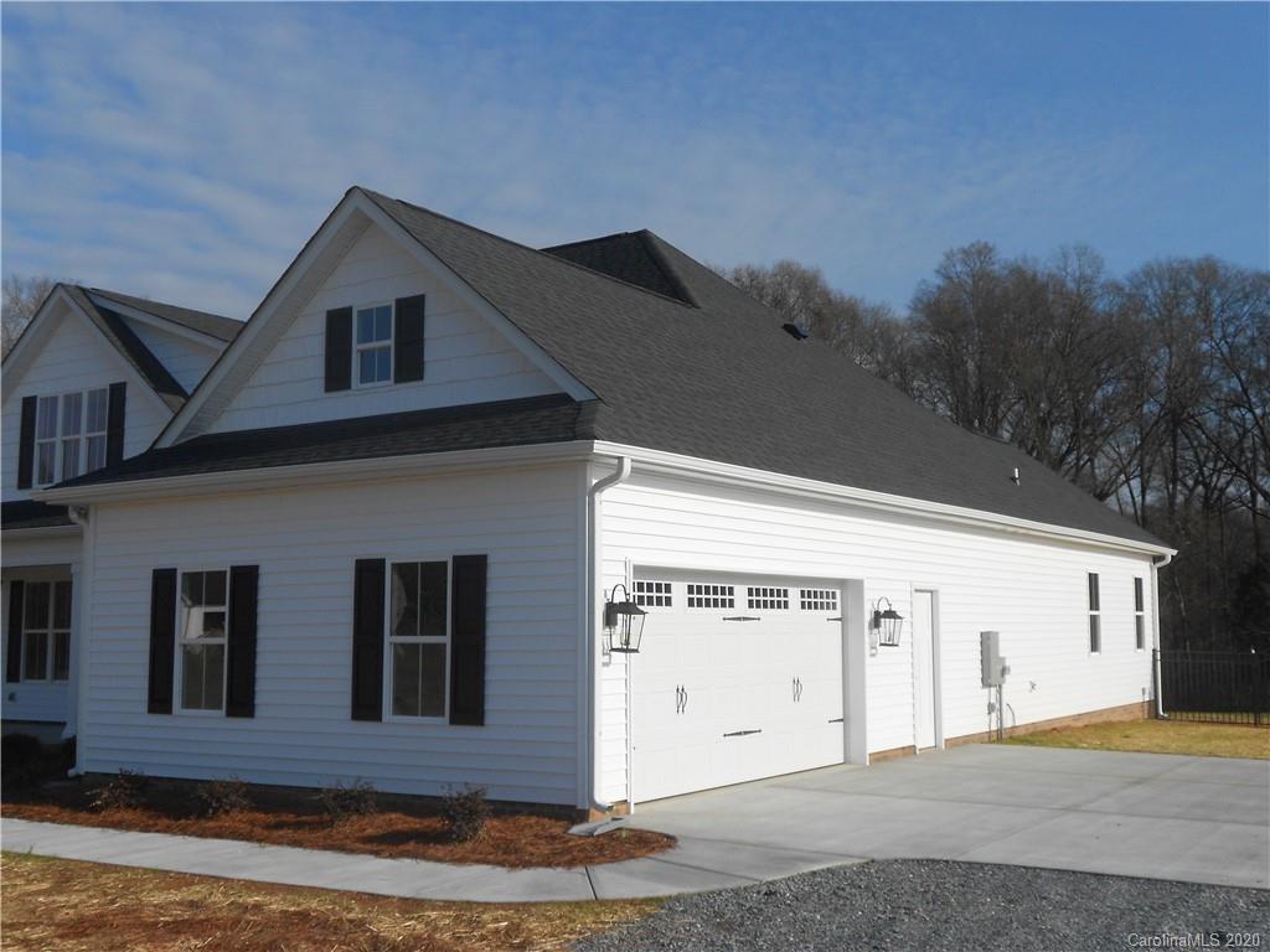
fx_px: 1357
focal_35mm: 37
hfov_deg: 50.1
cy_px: 476
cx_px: 635
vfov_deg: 38.7
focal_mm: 6.7
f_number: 3.9
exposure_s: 1/1250
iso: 80
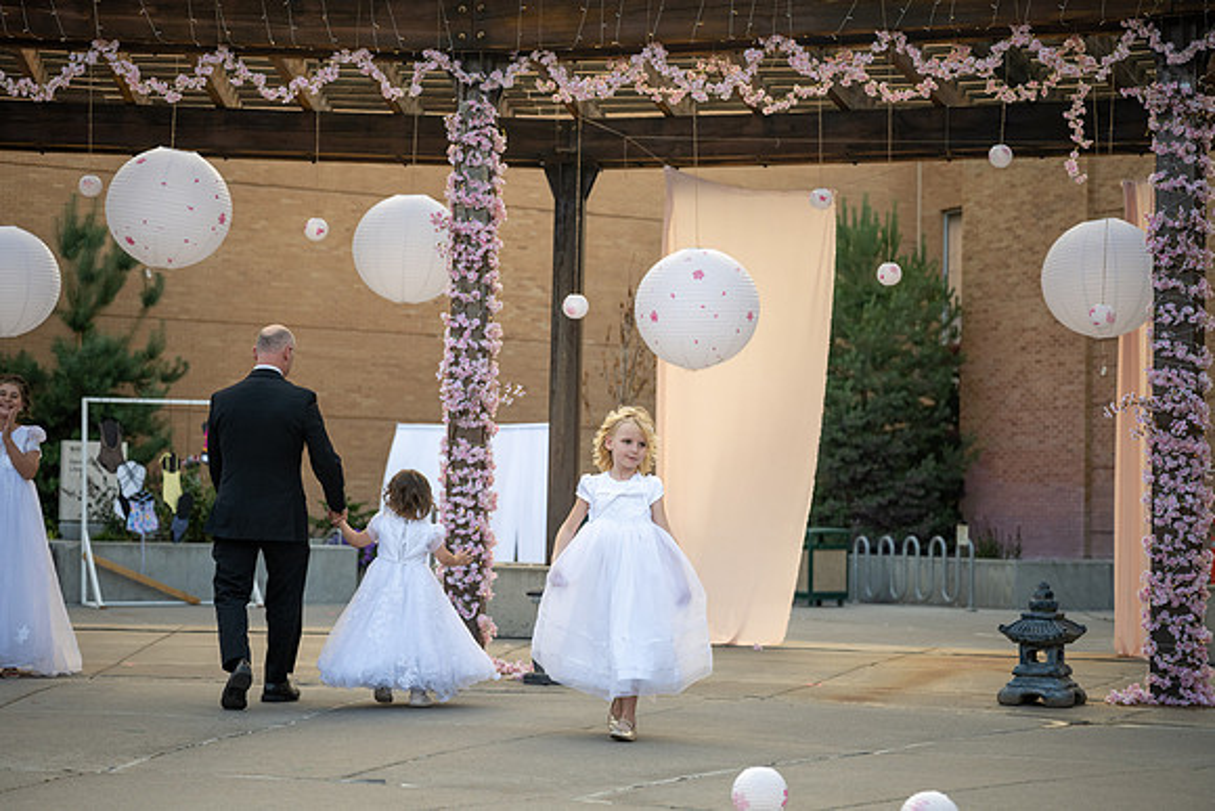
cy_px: 406
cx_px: 608
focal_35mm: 63
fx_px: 2127
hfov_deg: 31.9
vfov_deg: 21.6
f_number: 2.8
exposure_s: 1/800
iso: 500
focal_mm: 63
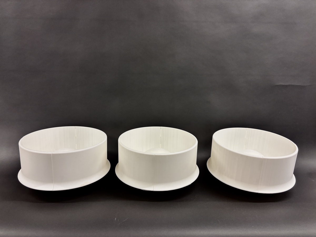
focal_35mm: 26
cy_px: 118
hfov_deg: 67.3
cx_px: 158
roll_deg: -1.1
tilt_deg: -17.2
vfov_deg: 53.1
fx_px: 237
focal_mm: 5.96
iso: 100
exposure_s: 1/60
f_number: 1.6
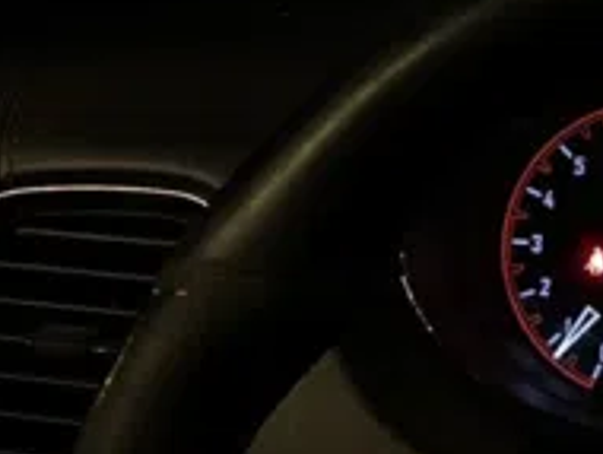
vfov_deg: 17.2
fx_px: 1465
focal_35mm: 84
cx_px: 98
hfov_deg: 22.8
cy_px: 3
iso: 1000
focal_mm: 5.1
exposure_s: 1/25
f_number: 1.6
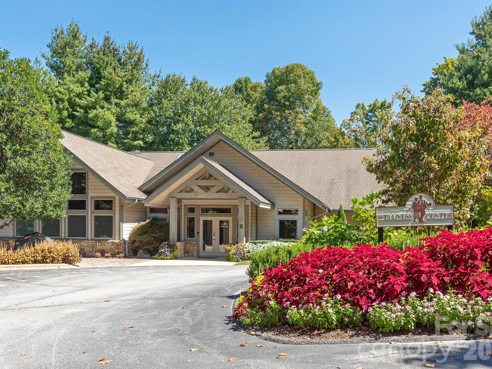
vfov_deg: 43.0
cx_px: 241
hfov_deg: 55.3
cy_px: 182
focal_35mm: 33
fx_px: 469
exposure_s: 1/1250
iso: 320
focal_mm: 30
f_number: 7.1
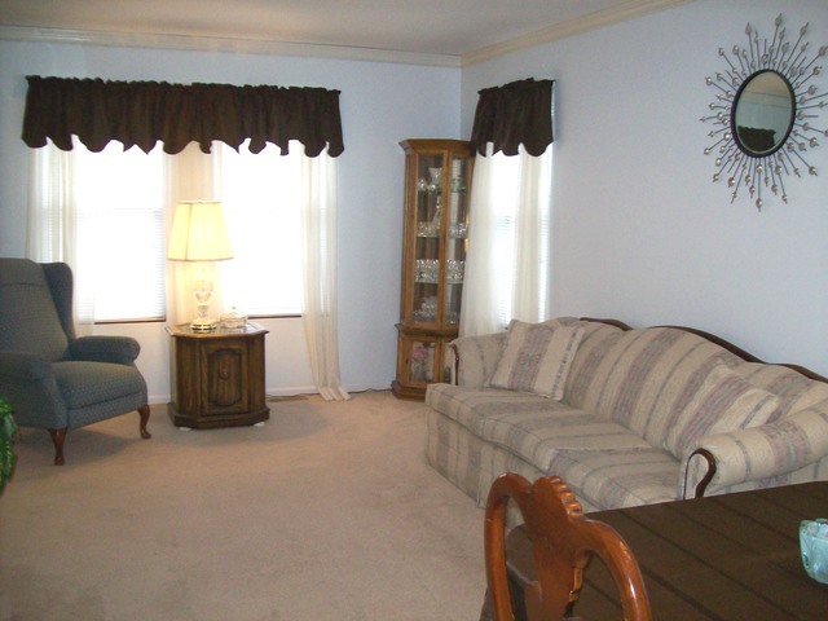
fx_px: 861
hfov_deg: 51.4
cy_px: 310
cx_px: 414
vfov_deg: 39.7
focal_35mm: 36
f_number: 2.7
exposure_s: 1/64
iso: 200
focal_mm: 6
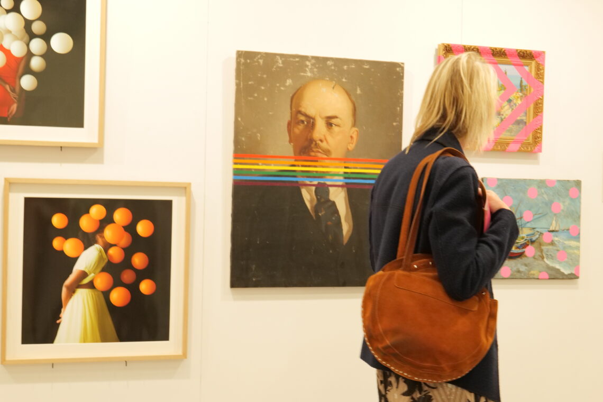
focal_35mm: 50
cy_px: 201
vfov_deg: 27.0
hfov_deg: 39.6
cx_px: 302
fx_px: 837
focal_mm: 50
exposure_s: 1/100
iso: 6400
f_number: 13
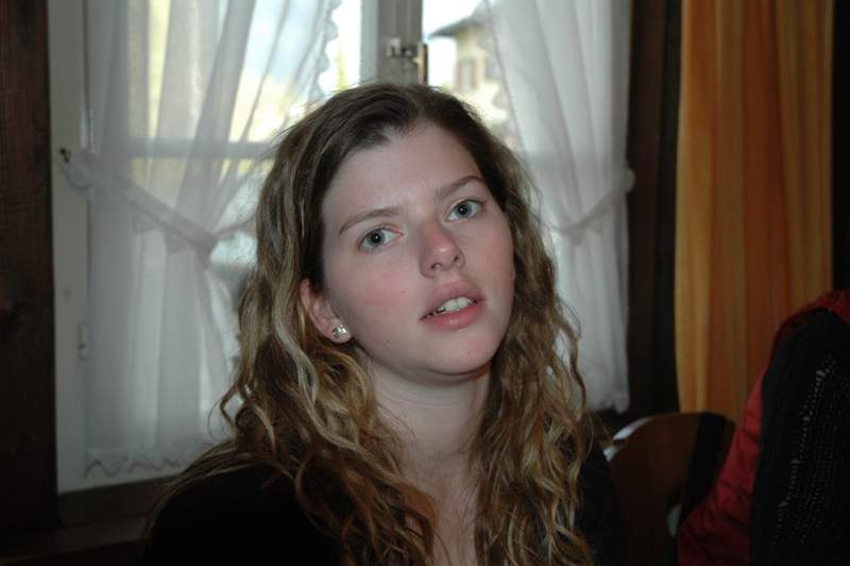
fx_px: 1097
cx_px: 425
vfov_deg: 28.9
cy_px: 283
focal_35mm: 46
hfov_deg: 42.4
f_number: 4
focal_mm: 31
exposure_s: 1/60
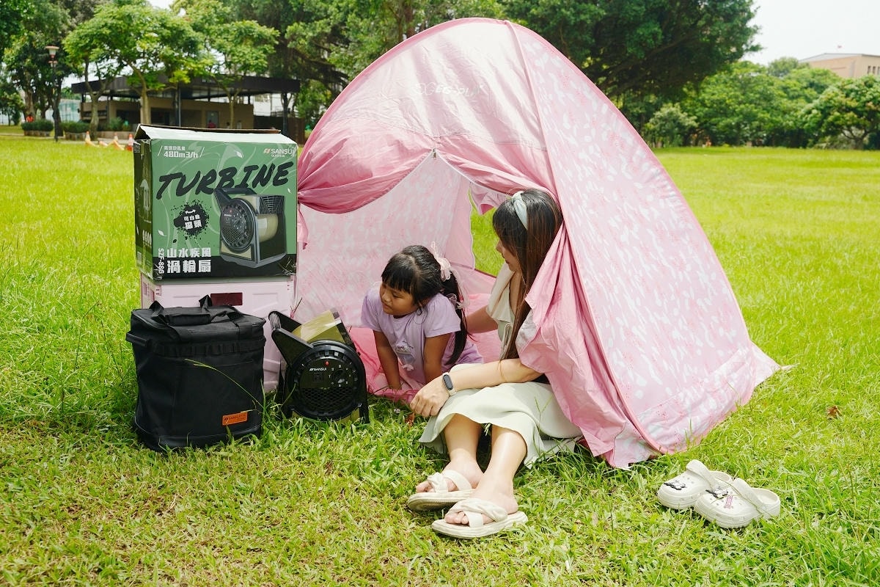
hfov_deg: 53.1
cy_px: 294
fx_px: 880
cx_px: 440
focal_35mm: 36
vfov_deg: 36.9
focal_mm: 36
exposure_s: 1/100
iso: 100
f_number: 7.1
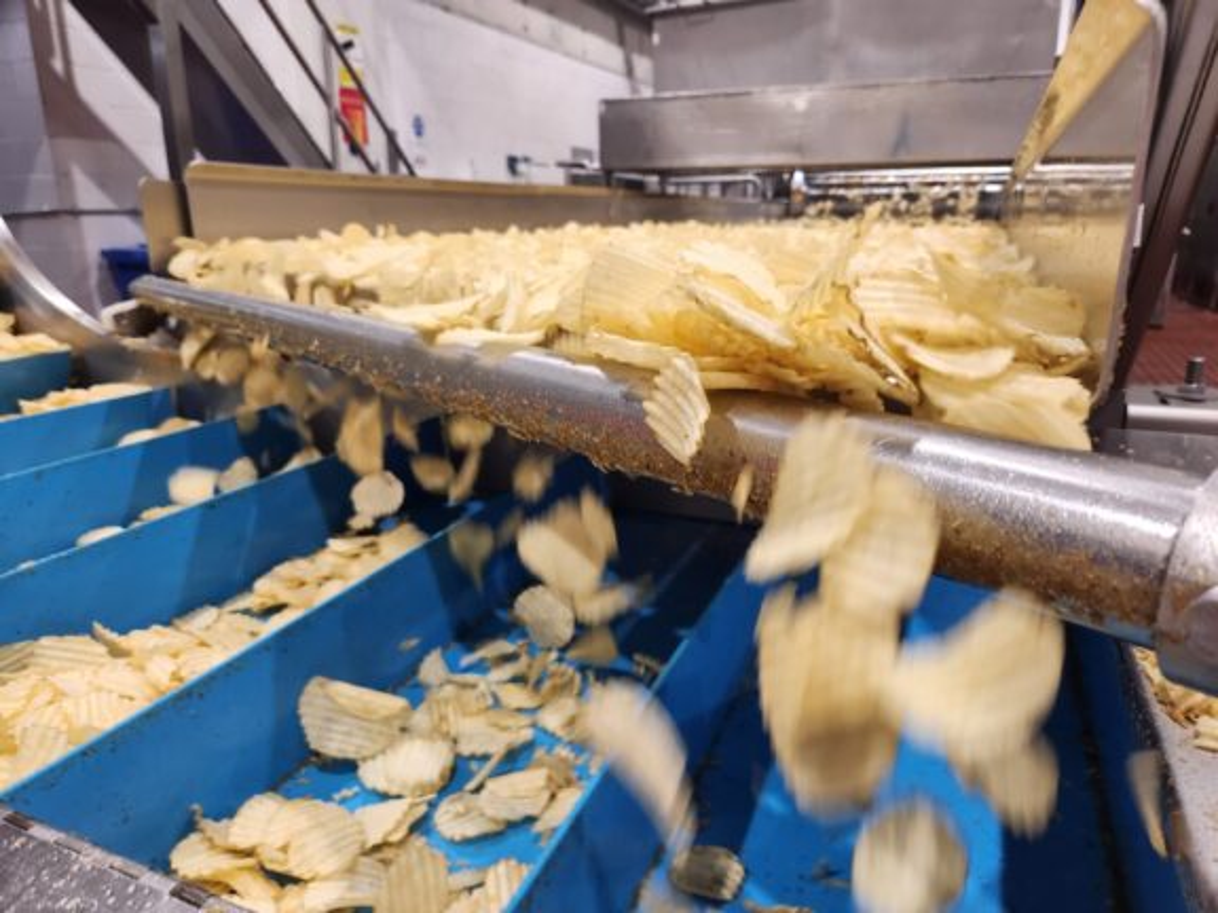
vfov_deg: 58.9
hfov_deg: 73.9
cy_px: 456
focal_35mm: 23
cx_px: 609
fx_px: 809
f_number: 1.8
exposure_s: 1/100
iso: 125
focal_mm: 5.4
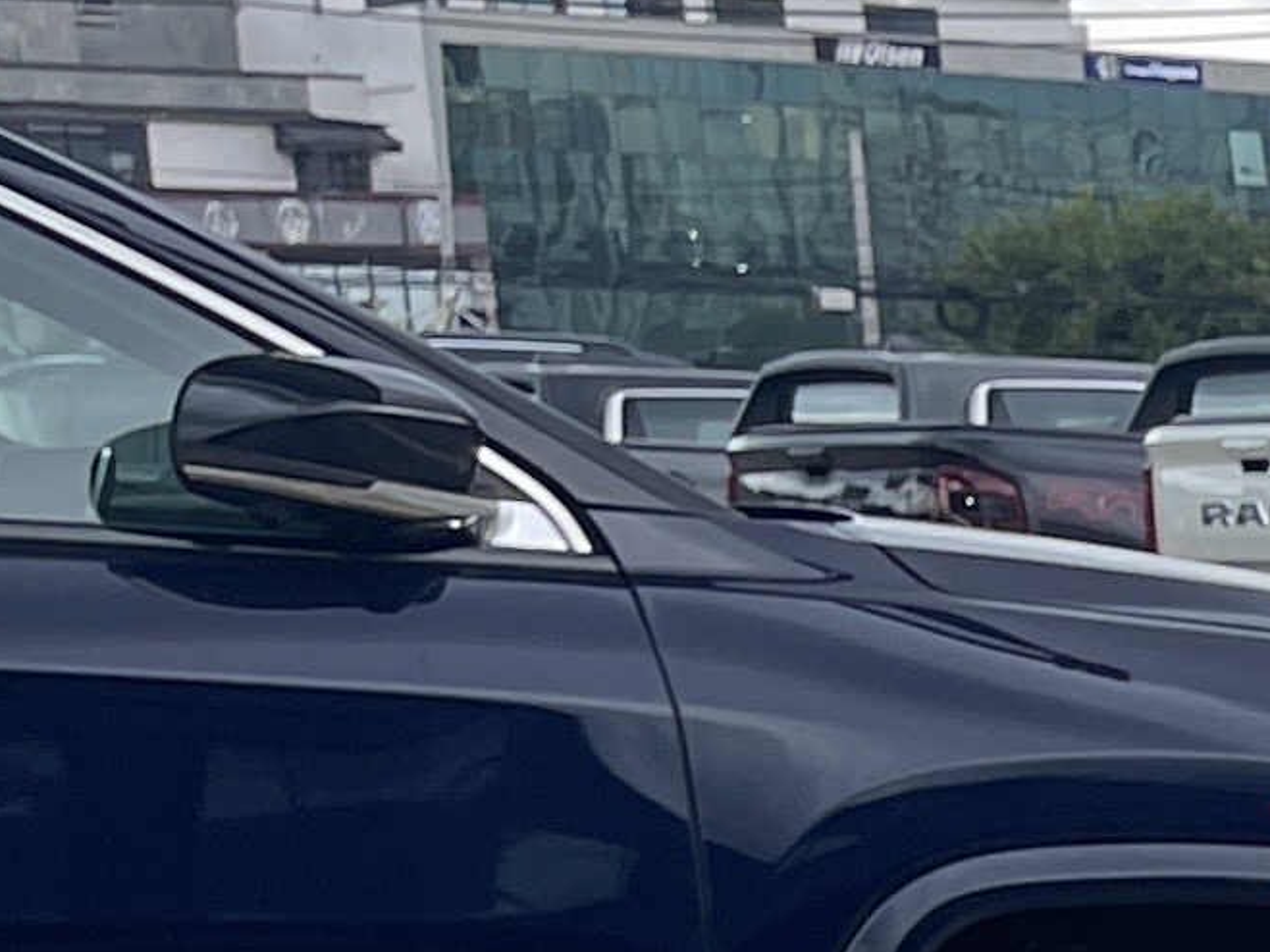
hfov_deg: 10.0
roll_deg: -0.3
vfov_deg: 9.1
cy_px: 1881
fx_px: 5612
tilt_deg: -12.9
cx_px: 3692
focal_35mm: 153
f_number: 1.6
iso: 80
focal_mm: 5.1
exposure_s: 1/101
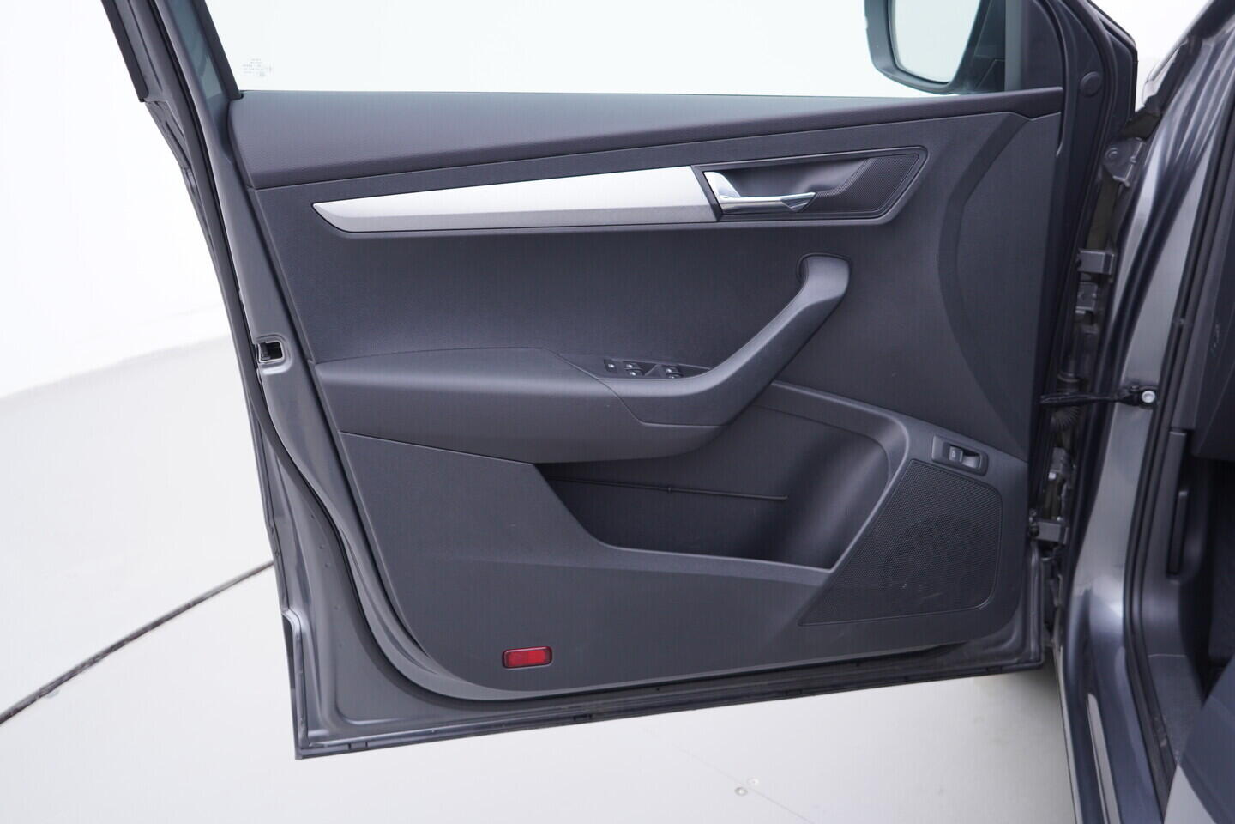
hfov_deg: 53.1
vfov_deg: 36.9
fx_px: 1235
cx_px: 618
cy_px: 412
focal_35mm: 36
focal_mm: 24
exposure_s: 1/40
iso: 125
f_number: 2.8
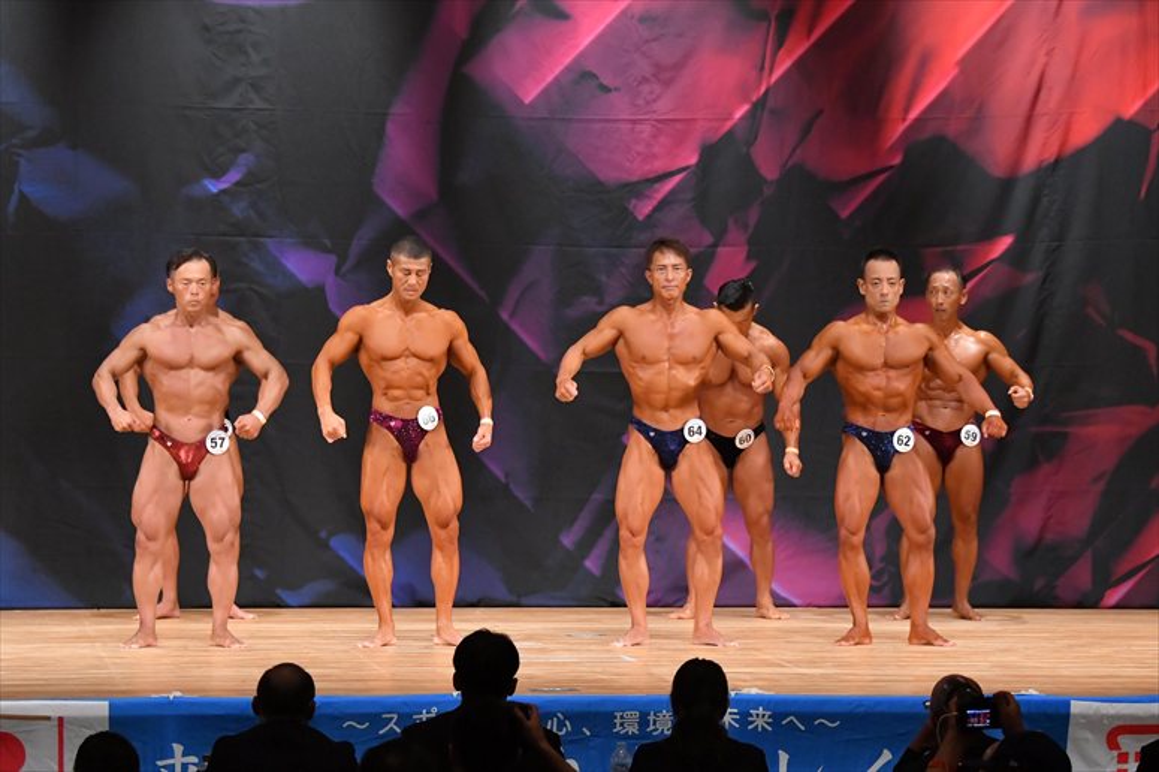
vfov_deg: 8.2
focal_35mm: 168
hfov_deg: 12.2
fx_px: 5406
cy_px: 386
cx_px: 580
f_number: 5.6
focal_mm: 112
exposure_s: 1/400
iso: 6400
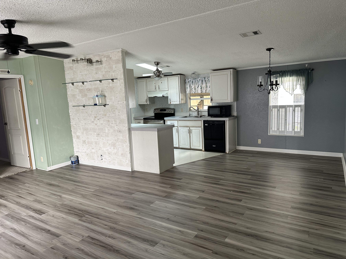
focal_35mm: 24
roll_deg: +1.9
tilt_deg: -7.3
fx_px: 240
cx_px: 173
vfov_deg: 56.8
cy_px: 130
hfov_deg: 71.6
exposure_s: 1/60
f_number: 1.78
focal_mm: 6.86
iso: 250
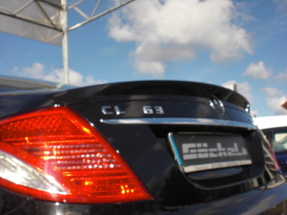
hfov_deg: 49.0
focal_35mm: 38
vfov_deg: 37.7
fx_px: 315
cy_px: 108
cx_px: 144
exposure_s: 1/400
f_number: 5.6
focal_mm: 6.3
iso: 64
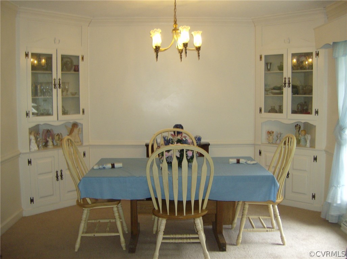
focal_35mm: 36
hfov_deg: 51.5
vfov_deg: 39.5
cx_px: 174
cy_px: 130
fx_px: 360
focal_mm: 6
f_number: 2.8
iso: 200
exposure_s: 1/60
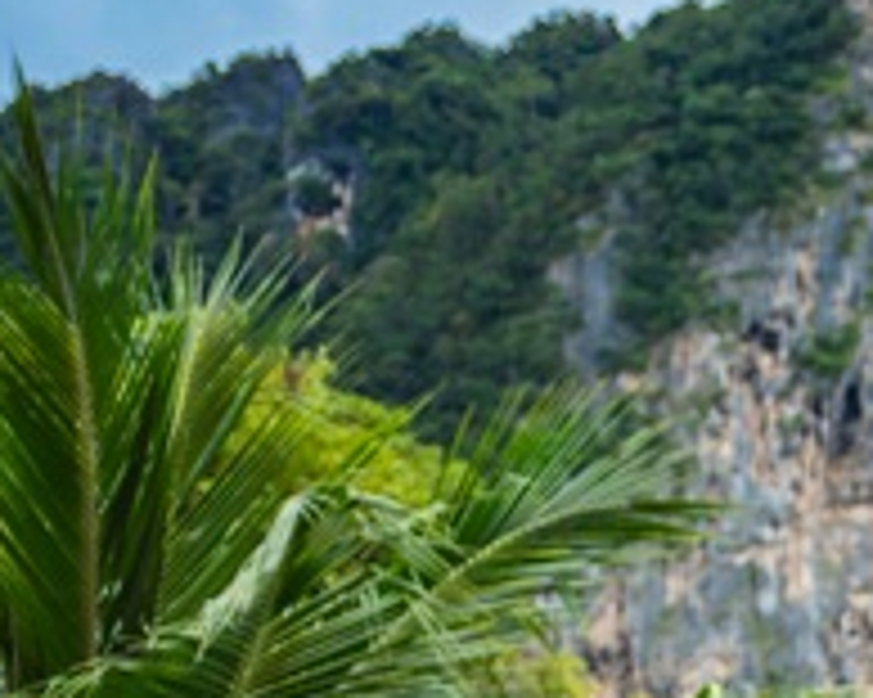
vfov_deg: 12.1
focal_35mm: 125
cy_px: 745
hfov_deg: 13.3
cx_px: 1730
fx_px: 3231
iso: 100
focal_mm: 29.5
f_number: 4
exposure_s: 1/250
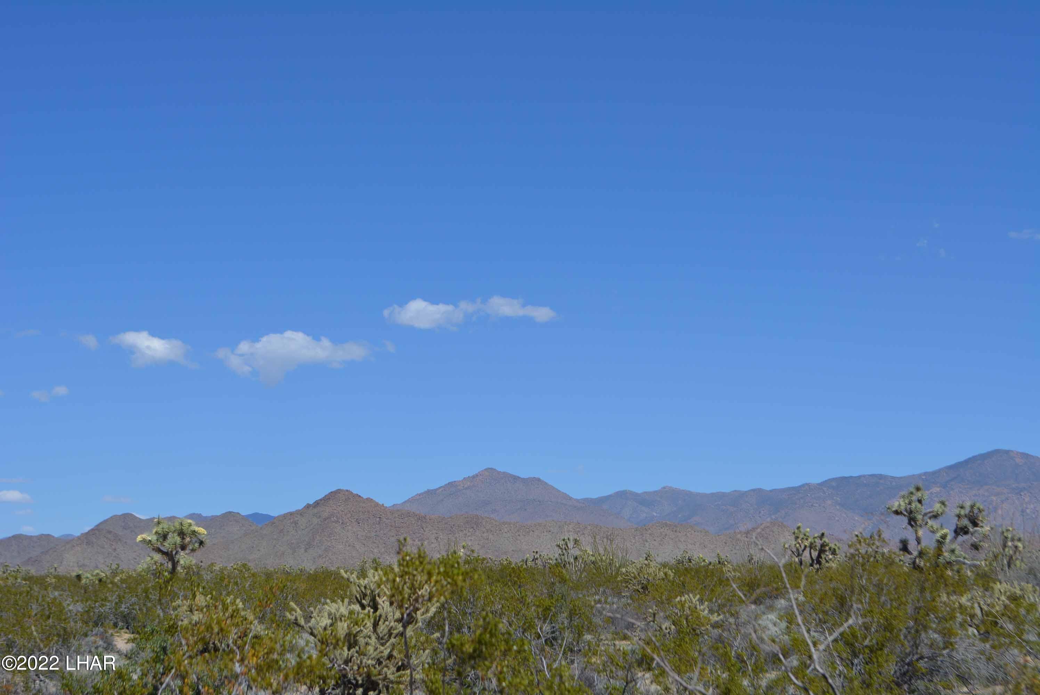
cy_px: 348
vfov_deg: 22.7
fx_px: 1735
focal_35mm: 60
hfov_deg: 33.4
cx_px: 520
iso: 100
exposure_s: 1/320
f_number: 9
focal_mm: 40
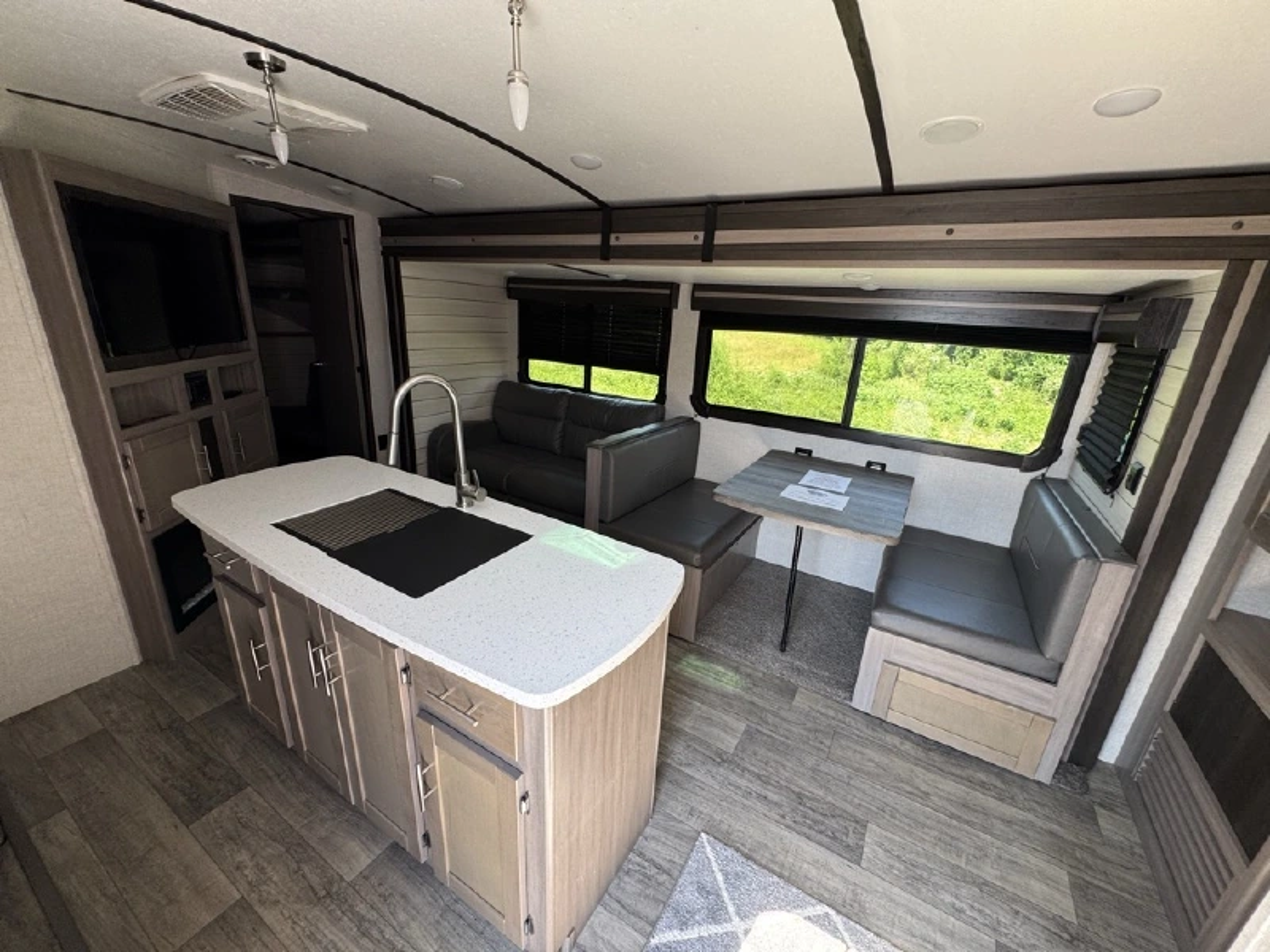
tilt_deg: -22.8
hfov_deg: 102.1
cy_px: 476
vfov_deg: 85.7
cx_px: 635
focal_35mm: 14
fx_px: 514
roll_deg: -1.0
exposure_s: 1/99
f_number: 2.2
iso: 80
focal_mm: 2.22
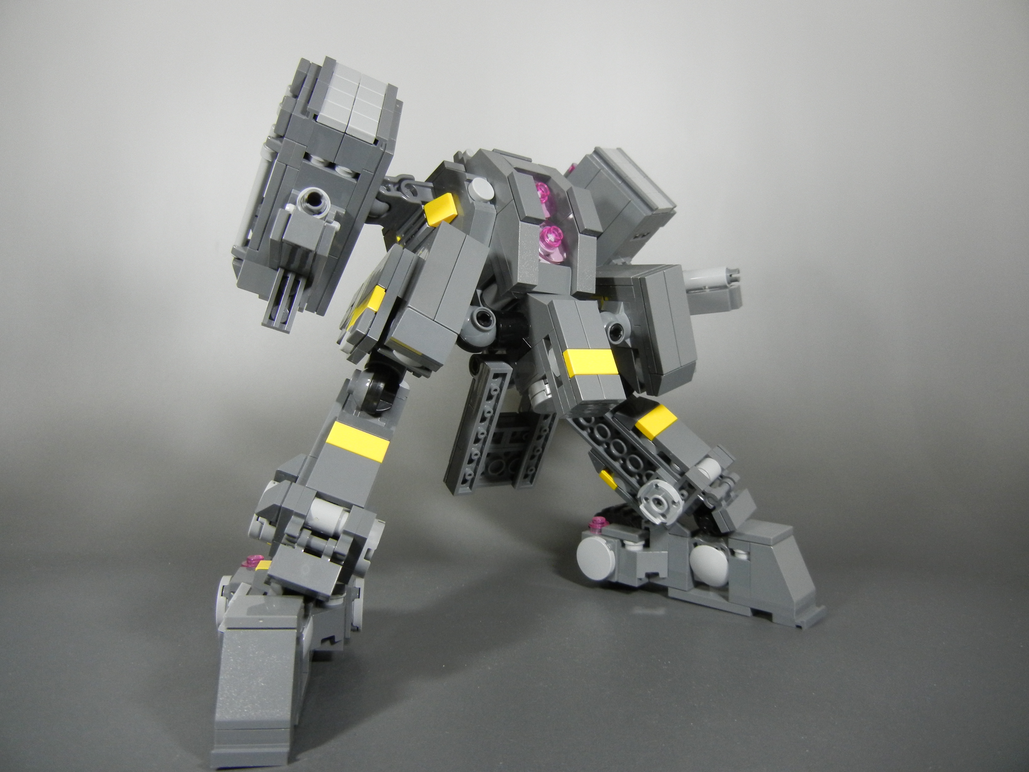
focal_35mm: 30
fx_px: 892
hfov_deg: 60.0
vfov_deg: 46.8
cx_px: 514
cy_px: 386
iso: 400
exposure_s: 1/47.4
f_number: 3.5
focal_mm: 5.4
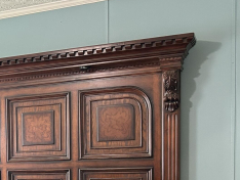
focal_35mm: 74
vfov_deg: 19.2
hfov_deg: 23.8
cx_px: -53
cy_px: 192
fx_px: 514
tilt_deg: -4.4
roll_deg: +1.6
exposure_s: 1/60
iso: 250
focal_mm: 5.7
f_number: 1.5
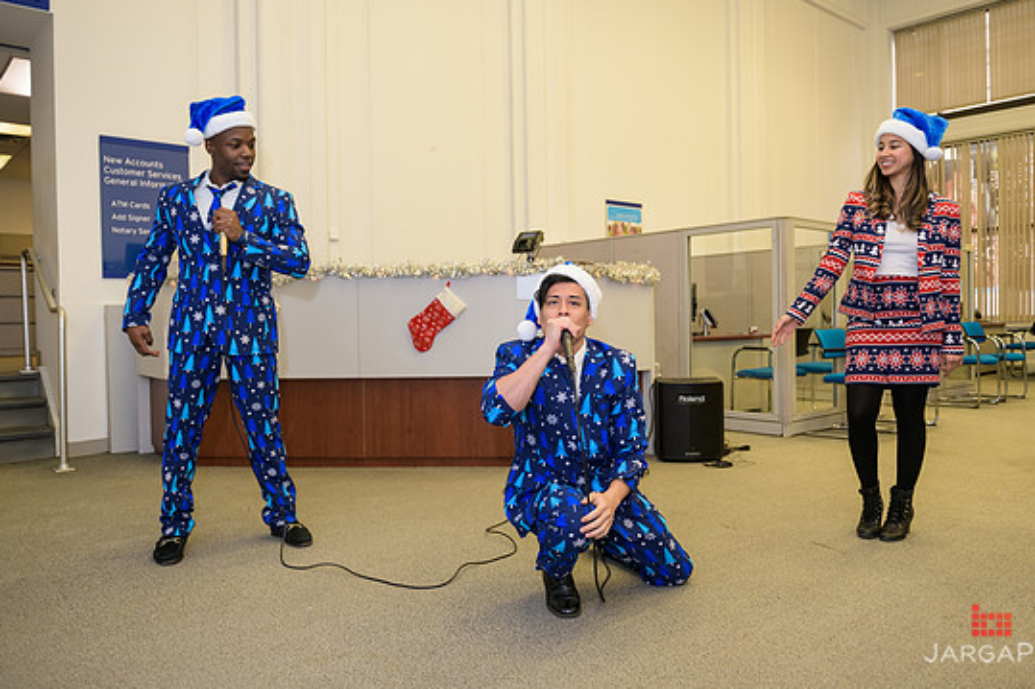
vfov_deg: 46.4
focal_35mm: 28
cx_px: 551
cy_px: 333
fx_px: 805
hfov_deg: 65.4
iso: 400
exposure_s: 1/125
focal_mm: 26
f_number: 3.2
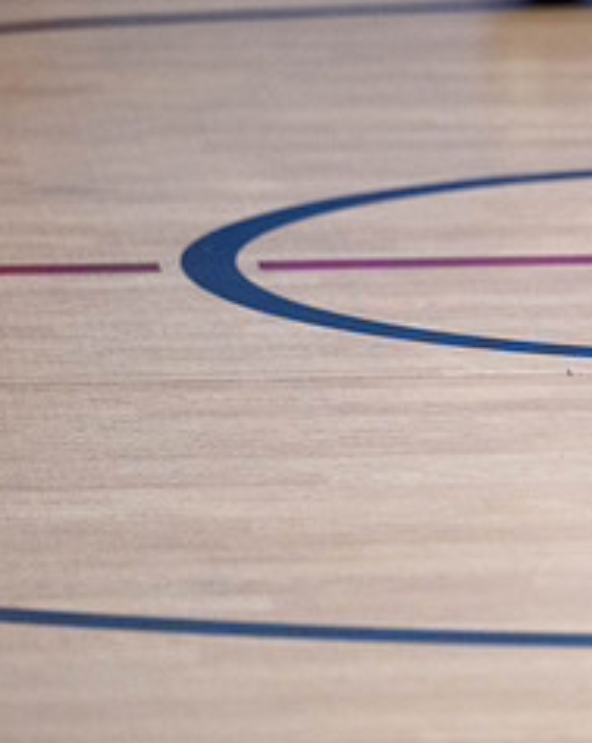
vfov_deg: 4.6
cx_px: 795
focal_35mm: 420
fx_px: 9216
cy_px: 497
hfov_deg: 3.7
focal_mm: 180
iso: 4000
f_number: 2.8
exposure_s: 1/1000
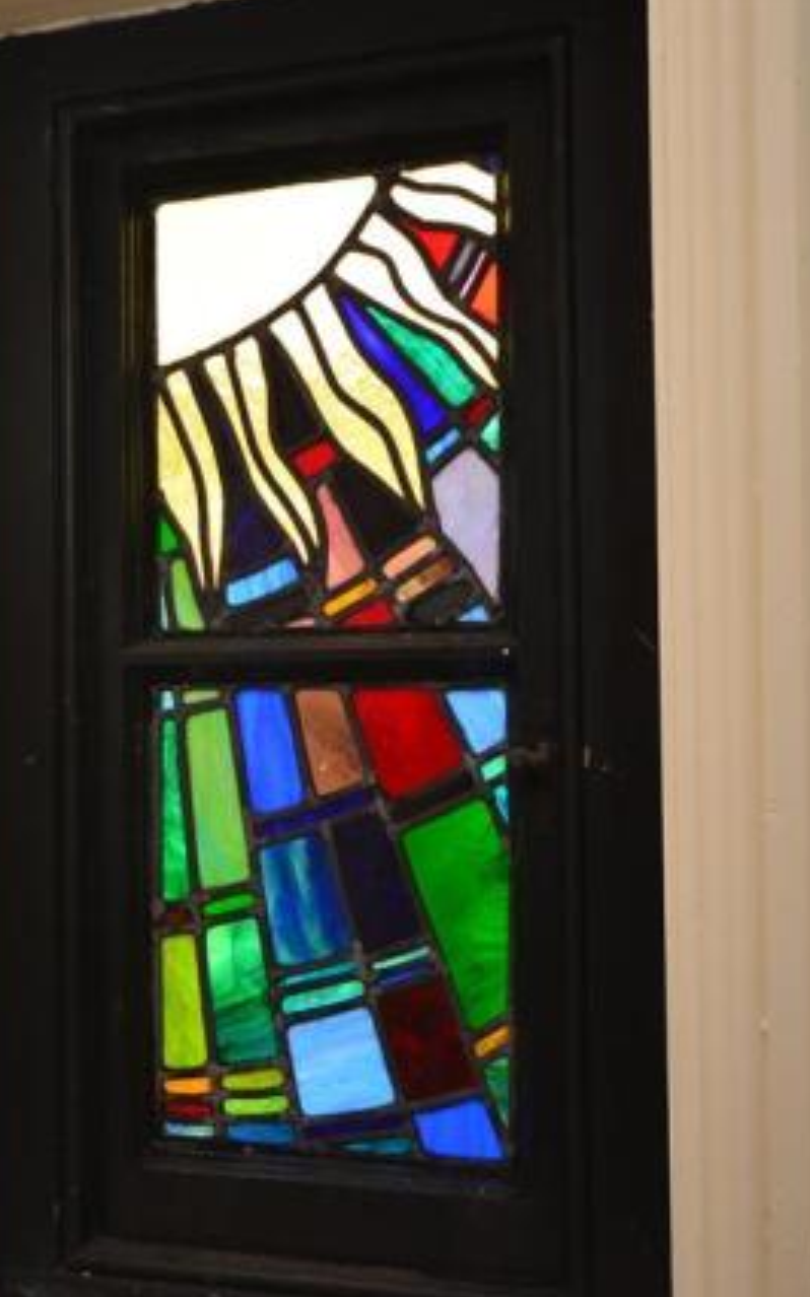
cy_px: 648
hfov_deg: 27.0
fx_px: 1661
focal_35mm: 47
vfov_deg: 42.7
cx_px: 192
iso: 400
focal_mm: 20
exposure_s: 1/80
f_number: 7.1
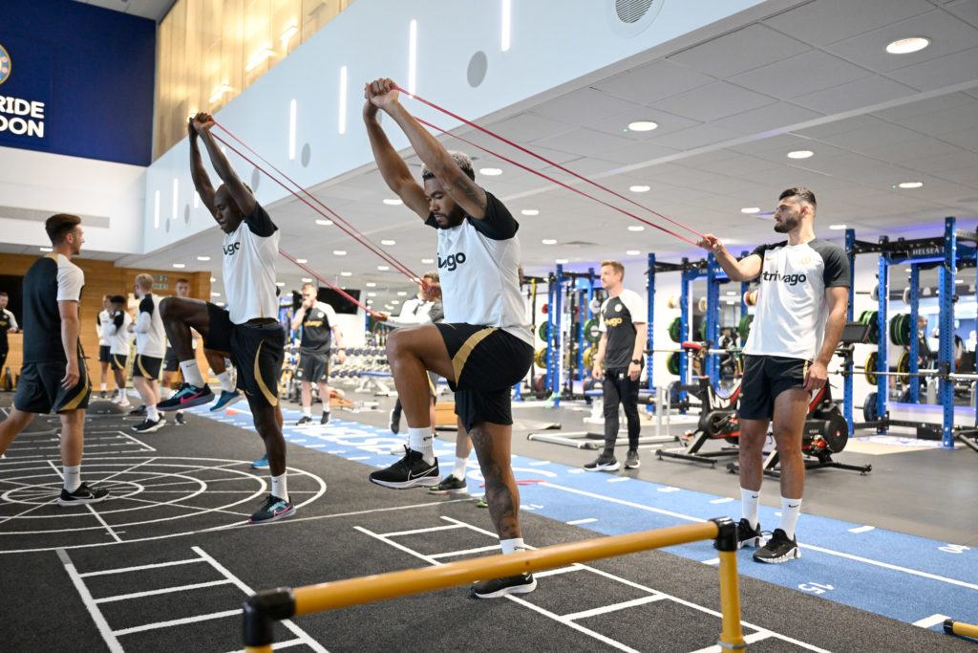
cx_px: 489
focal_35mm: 29
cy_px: 326
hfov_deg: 63.7
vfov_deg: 45.0
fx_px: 788
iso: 4000
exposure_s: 1/200
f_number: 2.8
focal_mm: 29
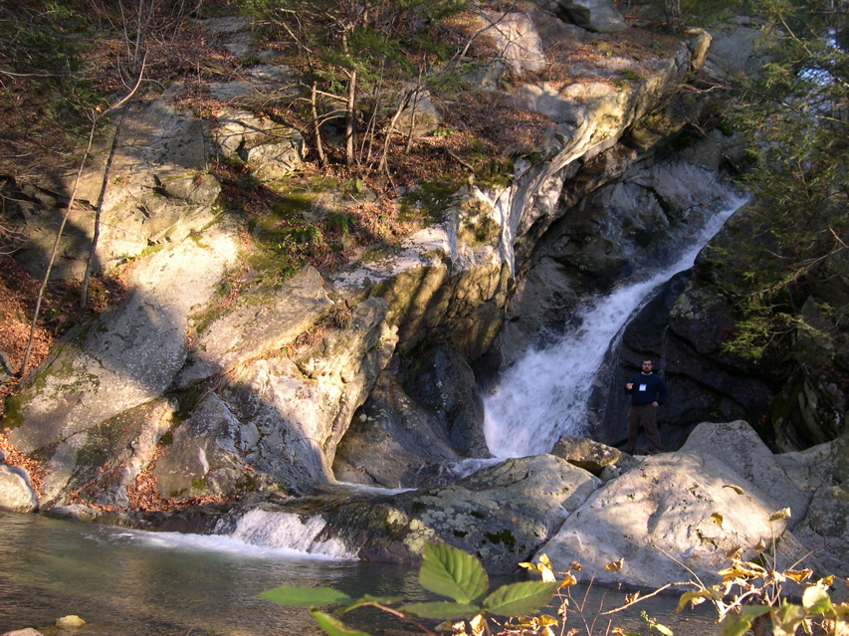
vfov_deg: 37.7
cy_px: 318
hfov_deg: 49.0
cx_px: 424
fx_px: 932
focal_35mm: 38
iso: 100
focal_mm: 8
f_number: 2.8
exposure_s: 1/85
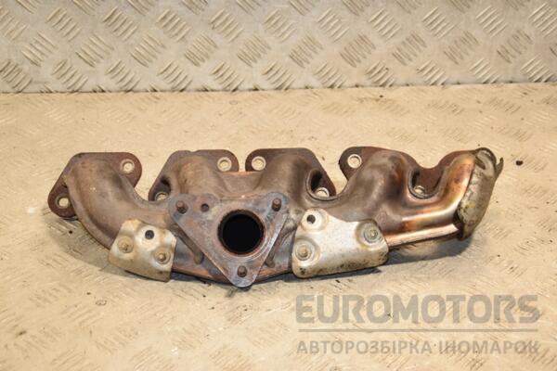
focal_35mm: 72
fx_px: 1114
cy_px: 186
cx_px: 278
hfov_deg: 28.1
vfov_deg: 18.9
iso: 800
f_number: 6.3
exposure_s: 1/200
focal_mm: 48
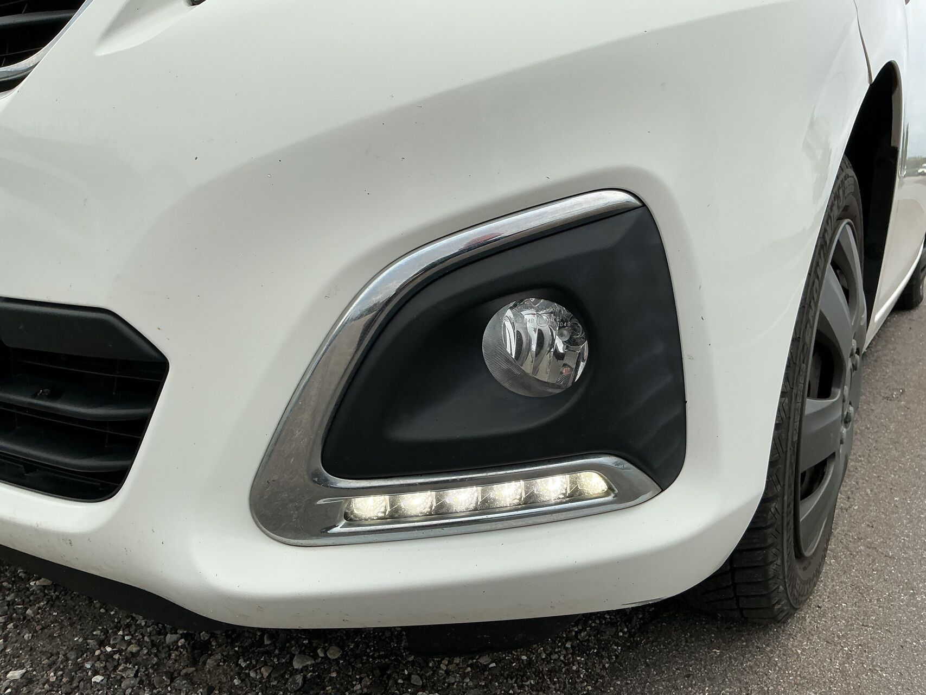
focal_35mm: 29
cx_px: 463
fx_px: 776
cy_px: 348
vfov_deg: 48.2
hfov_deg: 61.7
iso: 25
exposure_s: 1/642
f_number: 1.8
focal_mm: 3
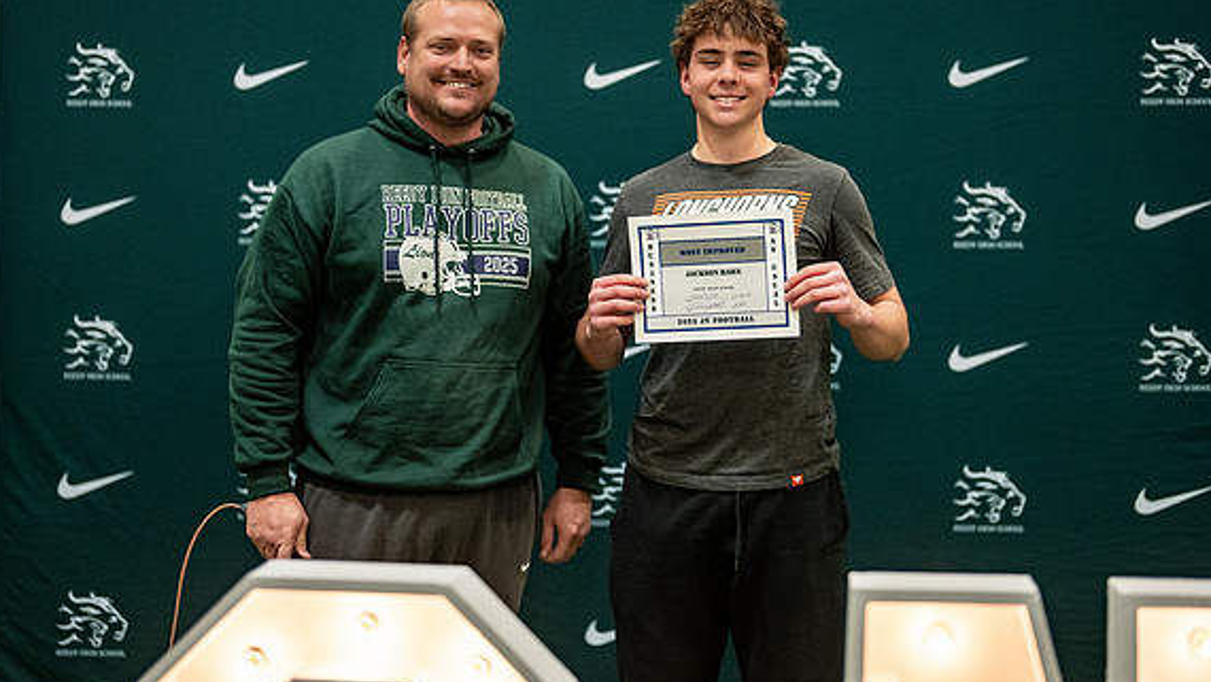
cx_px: 632
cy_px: 291
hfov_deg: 33.8
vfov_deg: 19.4
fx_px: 1991
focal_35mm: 62
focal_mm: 50
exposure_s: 1/320
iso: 1250
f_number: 1.2
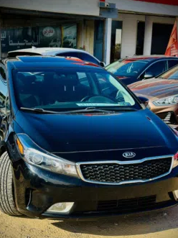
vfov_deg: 33.2
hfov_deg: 25.2
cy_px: 142
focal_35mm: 58
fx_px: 398
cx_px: 86
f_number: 1.78
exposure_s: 1/2203
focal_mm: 6.86
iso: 80
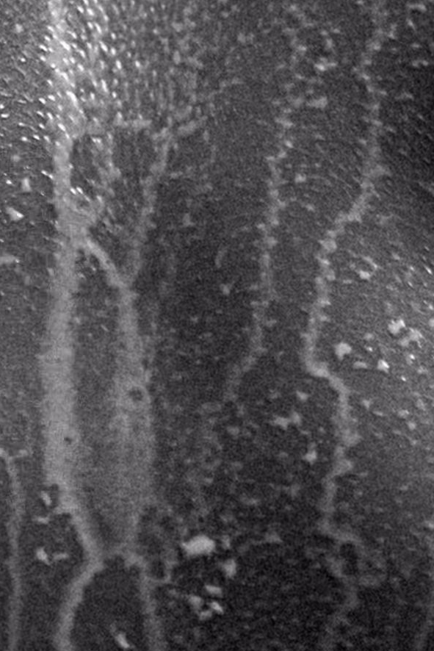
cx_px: 52
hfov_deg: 5.8
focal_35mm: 237
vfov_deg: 8.5
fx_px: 4284
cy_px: 1025
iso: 800
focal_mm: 35
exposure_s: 1/125
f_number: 1.6
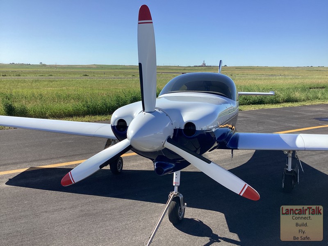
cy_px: 123
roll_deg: -1.2
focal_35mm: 31
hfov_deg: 58.4
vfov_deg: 45.4
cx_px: 164
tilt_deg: -10.5
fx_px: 294
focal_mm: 3.3
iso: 25
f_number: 2.4
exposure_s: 1/1431
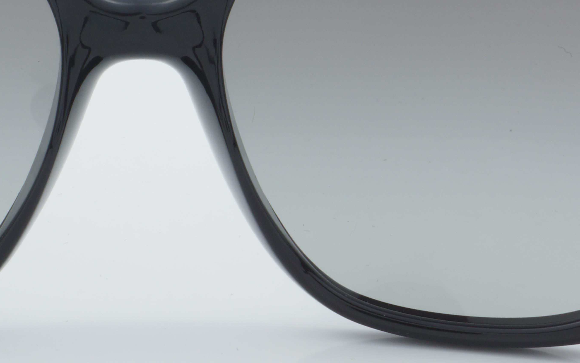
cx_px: 144
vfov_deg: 8.6
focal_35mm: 152
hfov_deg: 13.7
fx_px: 2405
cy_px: 113
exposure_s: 1/4
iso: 100
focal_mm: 45
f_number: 32
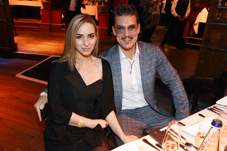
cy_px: 76
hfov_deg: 60.3
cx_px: 114
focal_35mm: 31
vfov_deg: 42.3
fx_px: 195
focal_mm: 31
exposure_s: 1/60
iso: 2500
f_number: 6.3
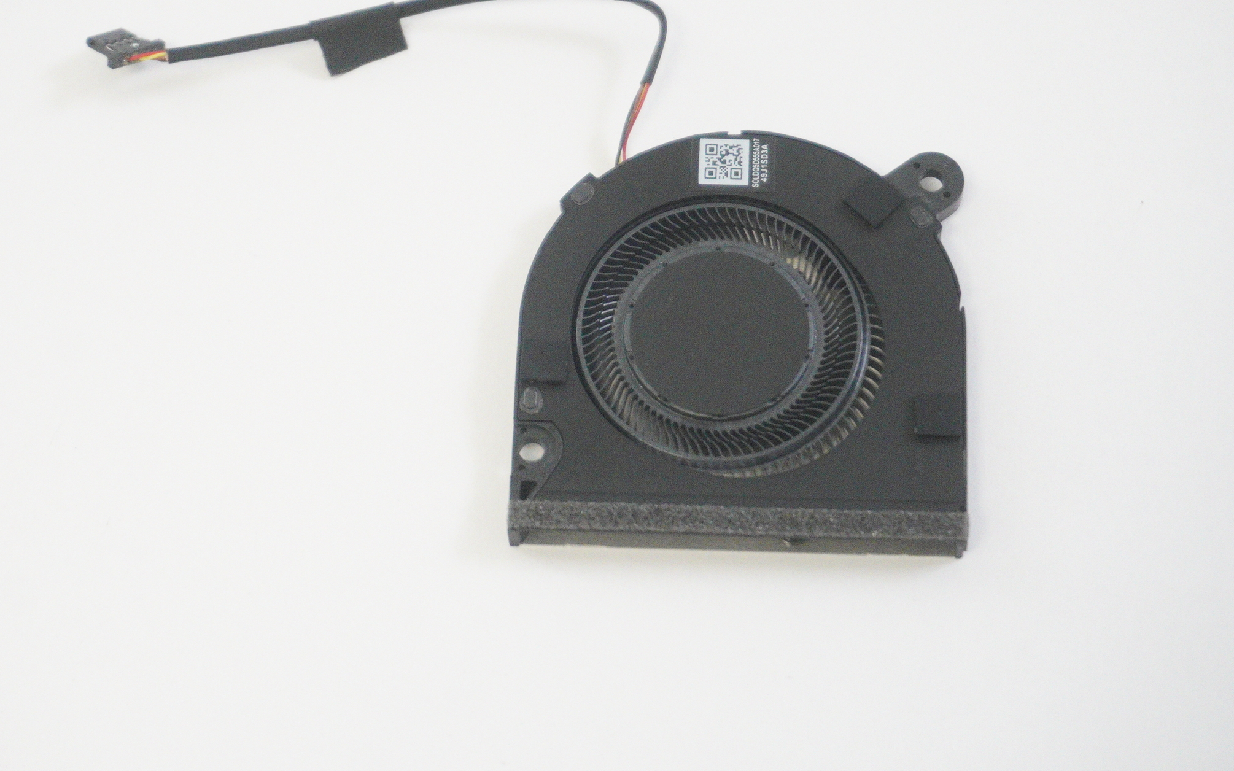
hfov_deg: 21.9
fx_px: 3195
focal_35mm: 95
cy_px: 293
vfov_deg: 13.8
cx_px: 543
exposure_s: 1/250
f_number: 5.6
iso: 6400
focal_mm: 50
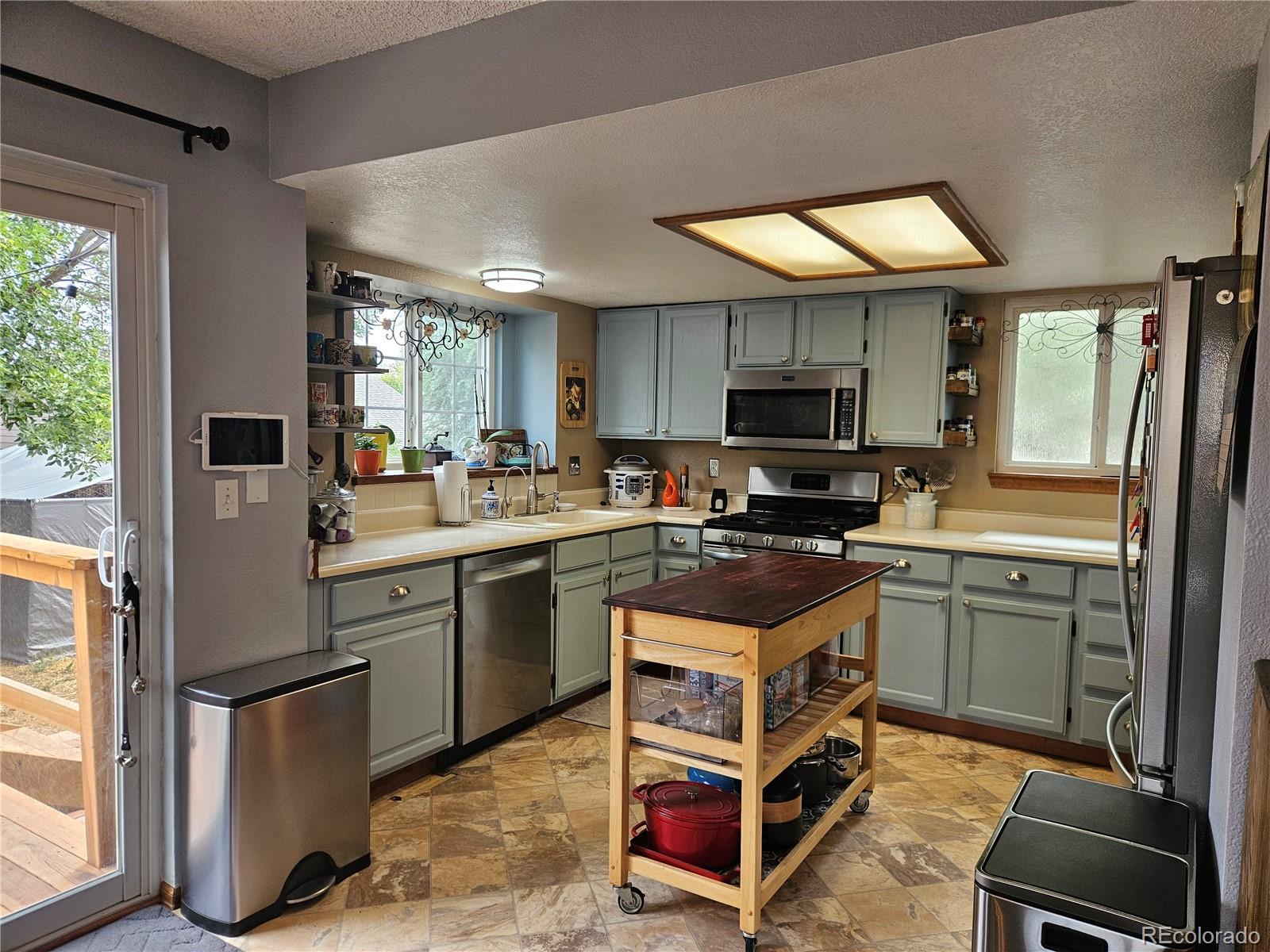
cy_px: 476
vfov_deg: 58.9
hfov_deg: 73.9
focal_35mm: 23
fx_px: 844
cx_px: 635
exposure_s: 1/120
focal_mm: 5.4
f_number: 1.8
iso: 80
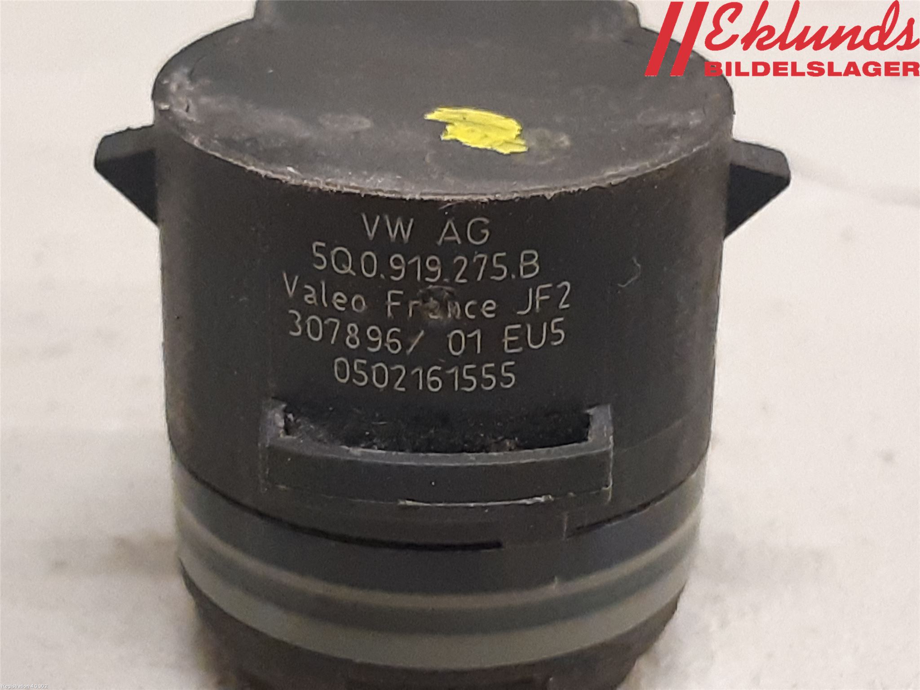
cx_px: 460
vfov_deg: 53.1
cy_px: 345
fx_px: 691
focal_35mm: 26
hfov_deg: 67.3
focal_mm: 3.93
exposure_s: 1/60
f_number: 1.7
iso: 320
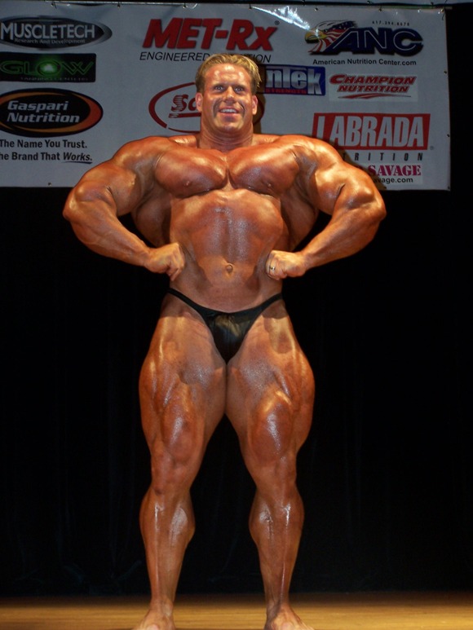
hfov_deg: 19.6
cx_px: 236
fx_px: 1366
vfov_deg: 26.0
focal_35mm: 75
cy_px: 315
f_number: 3.2
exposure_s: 1/90
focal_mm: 12.4
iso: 140
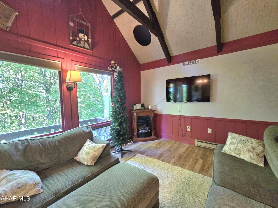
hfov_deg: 106.2
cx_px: 139
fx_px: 104
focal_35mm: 13
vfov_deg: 89.9
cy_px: 104
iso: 640
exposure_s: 1/60.2
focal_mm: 2.2
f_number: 2.2
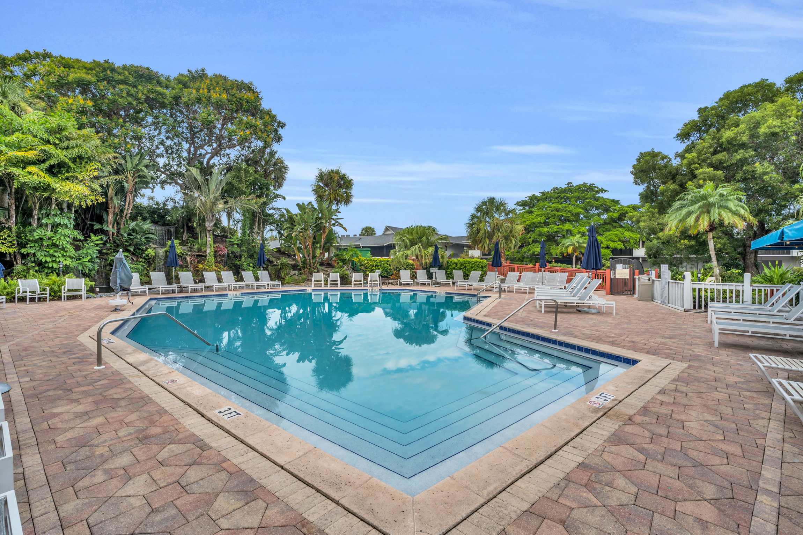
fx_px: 357
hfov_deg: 96.7
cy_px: 268
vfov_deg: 73.7
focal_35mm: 16
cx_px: 402
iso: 200
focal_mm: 16
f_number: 9
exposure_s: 1/320
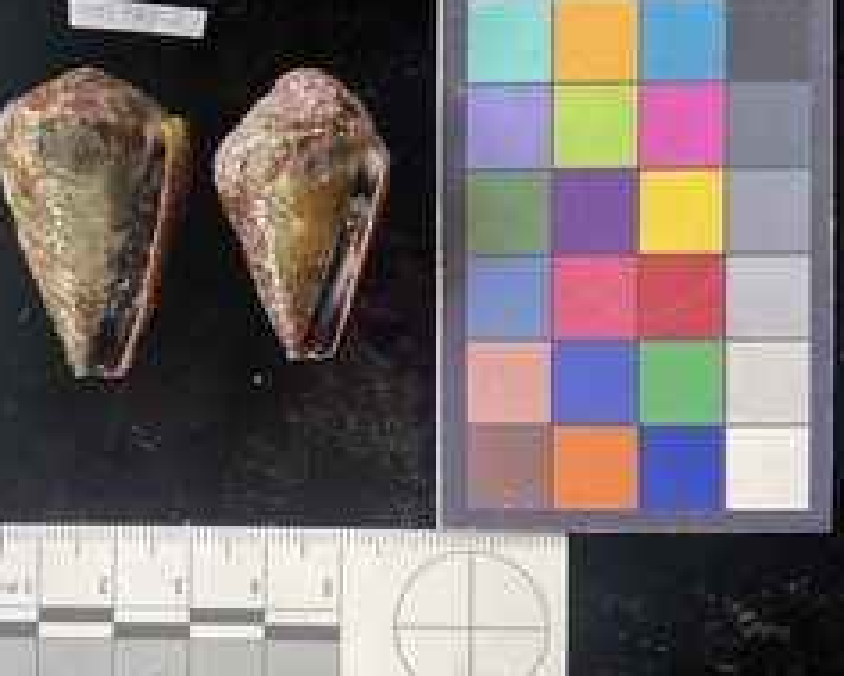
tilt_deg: -89.5
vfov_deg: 35.7
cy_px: 320
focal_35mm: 42
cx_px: 329
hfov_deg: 43.5
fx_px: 1050
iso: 80
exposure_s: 1/60
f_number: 1.8
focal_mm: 3
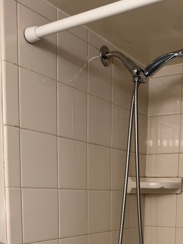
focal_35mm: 51
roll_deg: -0.4
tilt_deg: -8.1
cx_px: 114
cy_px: 249
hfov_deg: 28.5
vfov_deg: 33.9
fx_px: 359
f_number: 1.8
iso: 200
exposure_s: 1/120
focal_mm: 6.93
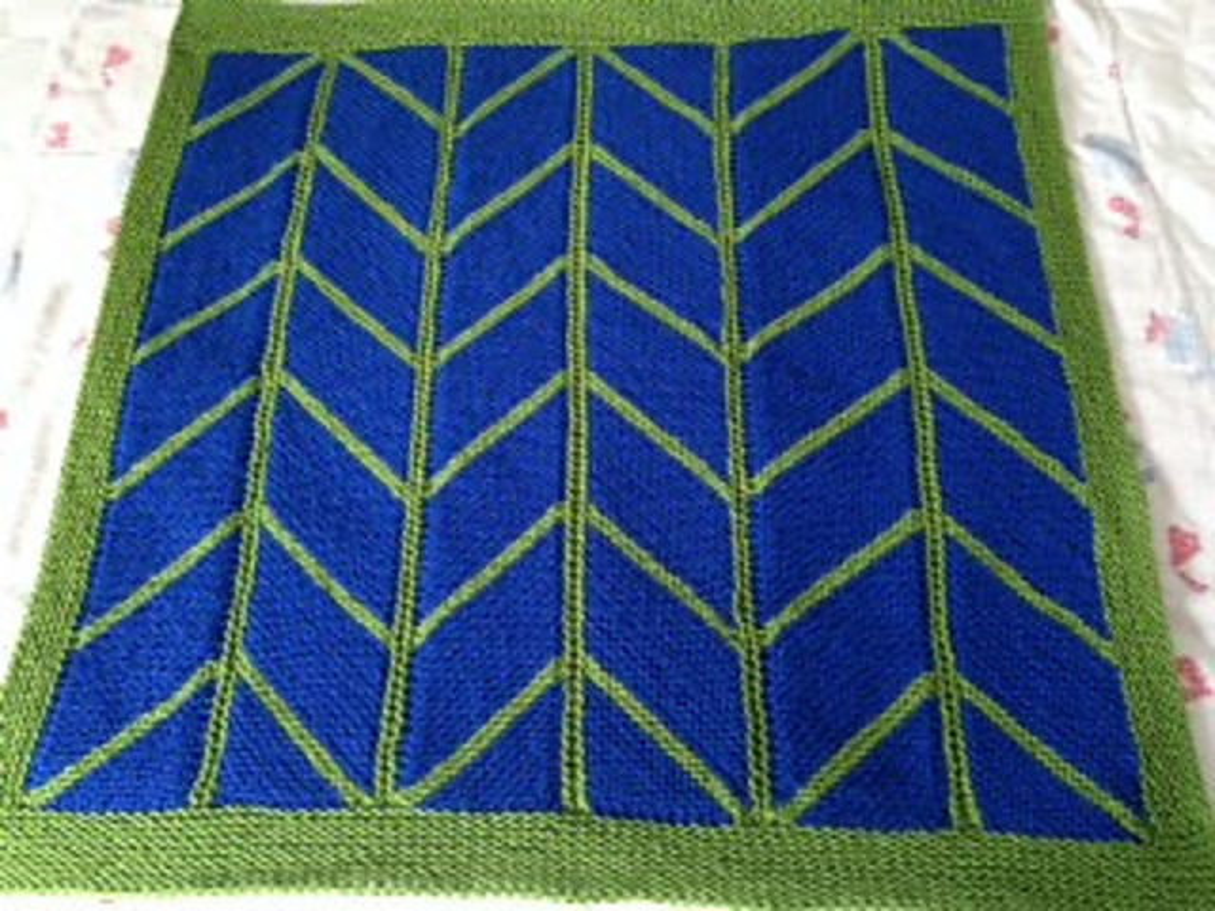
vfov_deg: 42.9
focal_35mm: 33
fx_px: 1158
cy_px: 456
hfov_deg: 55.4
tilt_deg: -62.6
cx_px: 608
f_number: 2.4
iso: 400
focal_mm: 4.12
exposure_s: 1/15
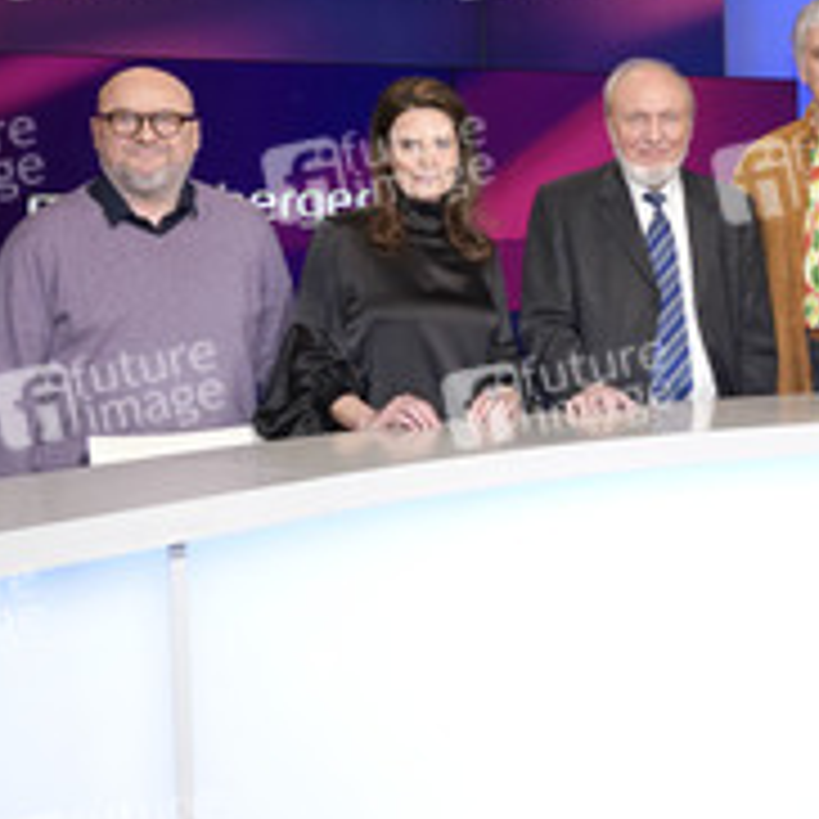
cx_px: 889
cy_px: 284
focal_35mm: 59
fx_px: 1579
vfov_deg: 28.9
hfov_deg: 26.8
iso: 1600
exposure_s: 1/160
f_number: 5
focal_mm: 28
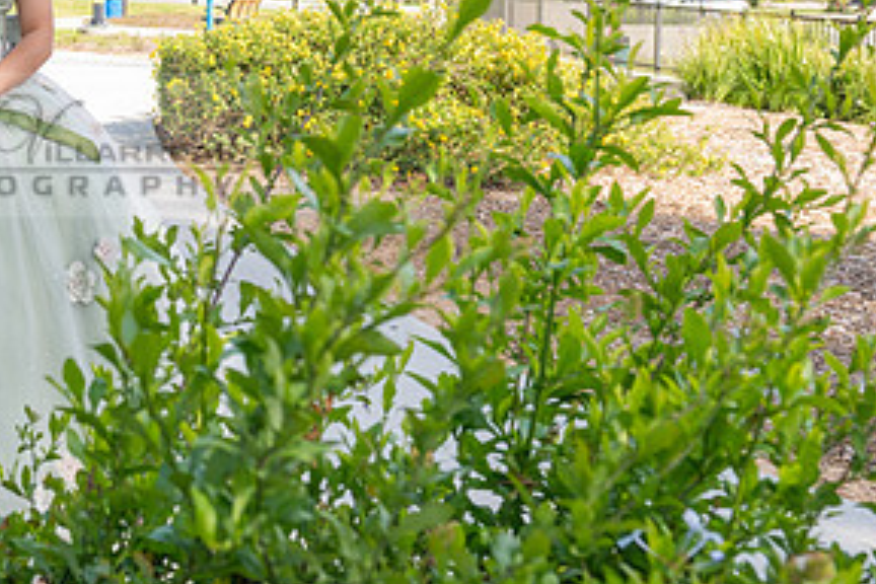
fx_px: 1922
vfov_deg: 17.2
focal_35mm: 79
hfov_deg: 24.4
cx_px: -25
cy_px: 149
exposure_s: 1/200
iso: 200
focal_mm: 34
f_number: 5
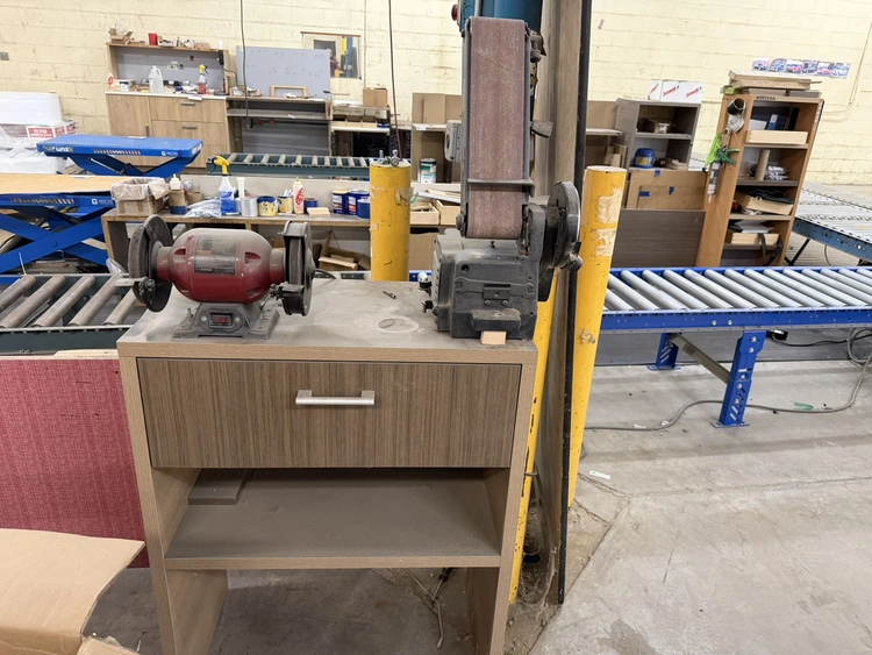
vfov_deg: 56.8
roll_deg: -3.0
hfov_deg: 71.6
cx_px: 436
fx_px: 605
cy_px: 328
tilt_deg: -22.9
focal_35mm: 24
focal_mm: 6.76
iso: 320
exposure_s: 1/60
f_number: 1.78
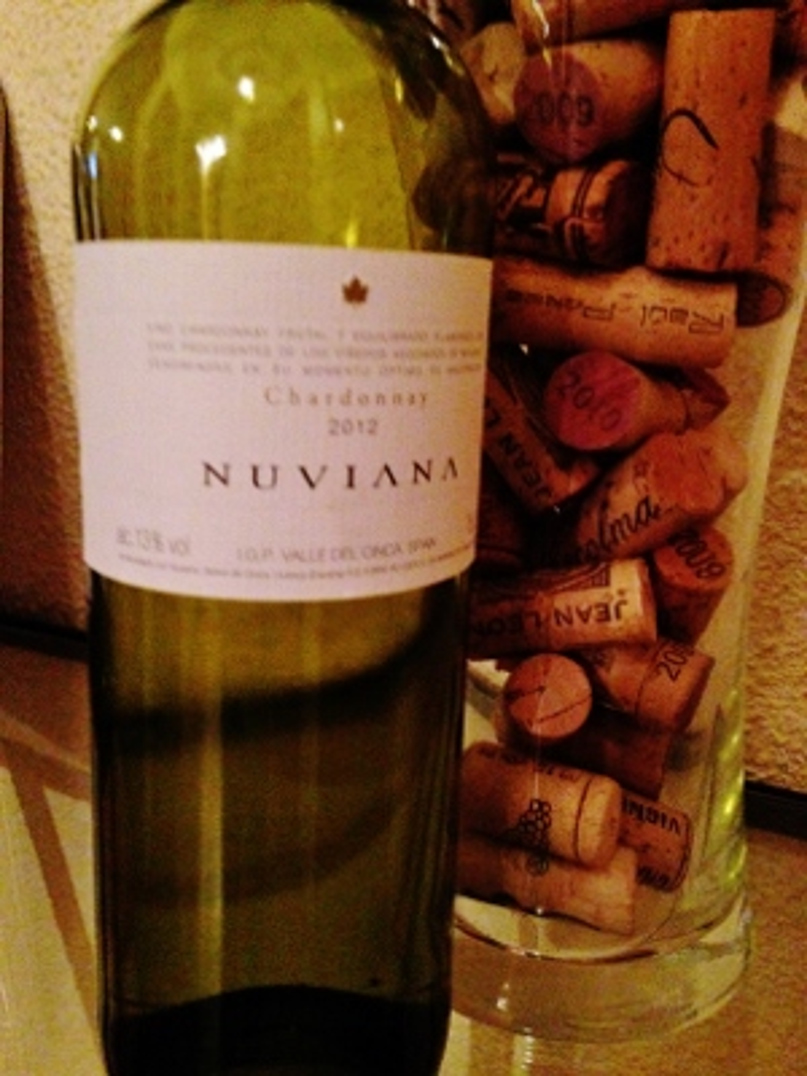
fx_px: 1026
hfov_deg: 42.9
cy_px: 538
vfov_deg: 55.4
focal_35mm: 33
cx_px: 404
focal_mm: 4.12
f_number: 2.4
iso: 800
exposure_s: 1/15
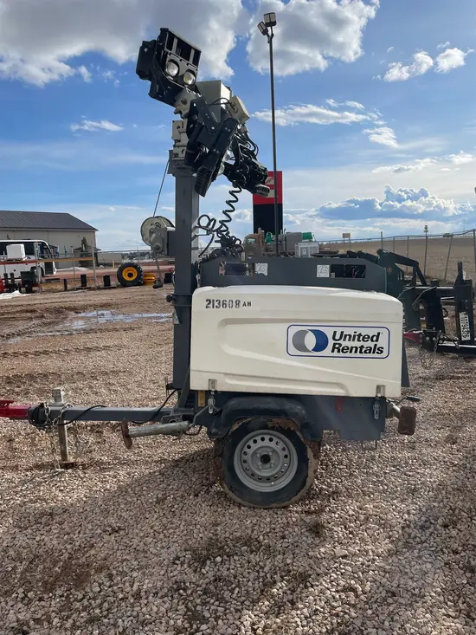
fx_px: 477
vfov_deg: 67.3
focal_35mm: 26
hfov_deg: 53.1
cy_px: 318
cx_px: 238
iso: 50
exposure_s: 1/7299
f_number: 1.6
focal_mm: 4.2
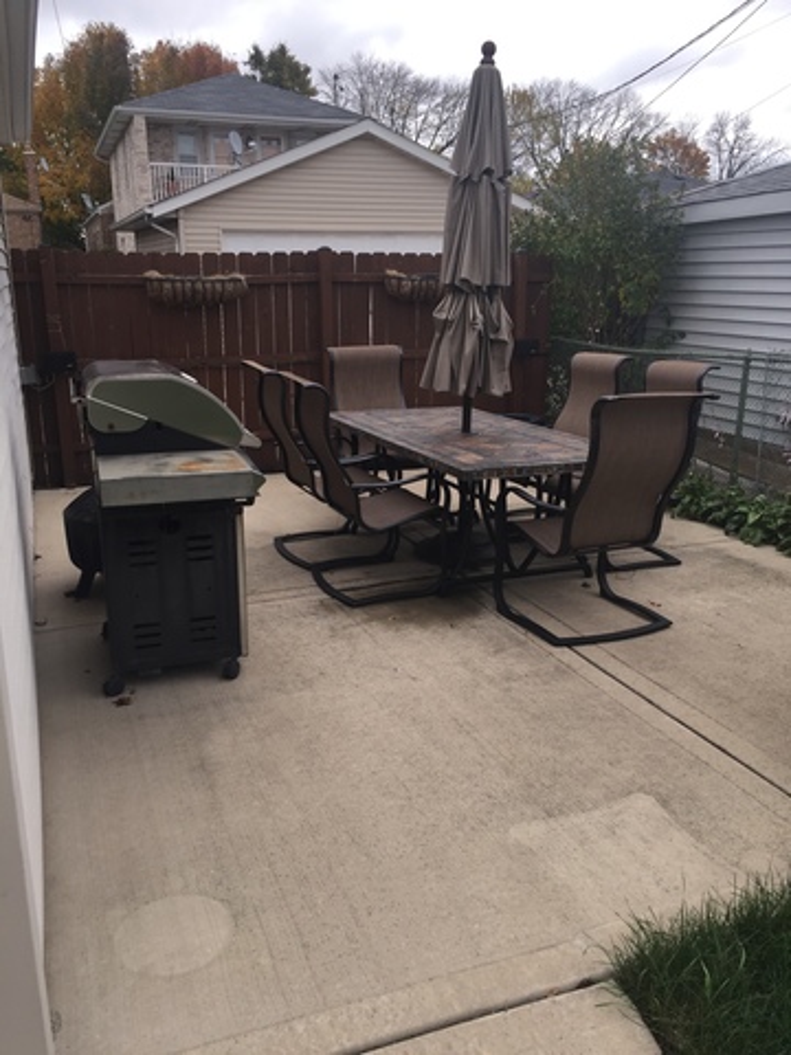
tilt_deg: -15.9
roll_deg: +0.1
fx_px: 884
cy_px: 528
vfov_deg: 61.7
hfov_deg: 48.2
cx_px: 396
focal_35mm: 29
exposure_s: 1/514
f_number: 2.2
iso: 32
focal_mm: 4.15
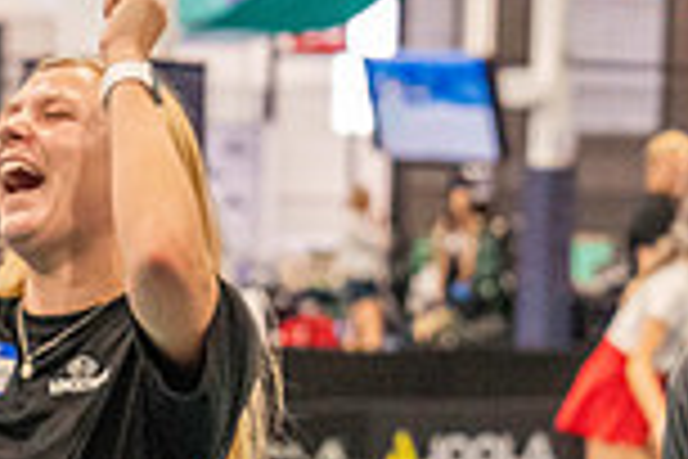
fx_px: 5064
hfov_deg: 7.8
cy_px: 641
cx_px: 342
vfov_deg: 5.2
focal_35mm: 265
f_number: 4
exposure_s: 1/640
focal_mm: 70
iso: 12800
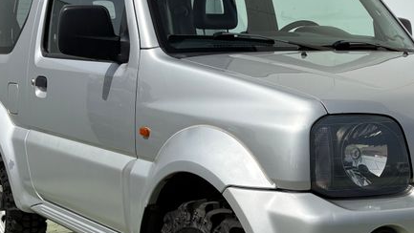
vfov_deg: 17.9
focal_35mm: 67
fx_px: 736
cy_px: 162
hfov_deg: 30.9
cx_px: 313
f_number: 1.6
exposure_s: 1/8850
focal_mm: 5.96
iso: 50
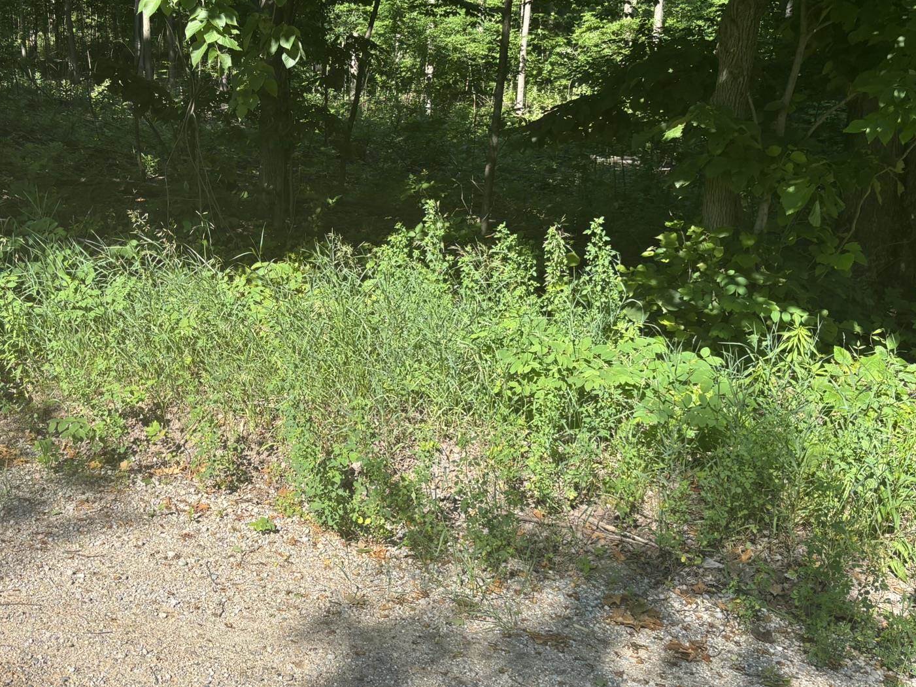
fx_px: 1006
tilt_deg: -11.5
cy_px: 329
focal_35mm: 38
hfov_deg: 47.5
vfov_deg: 37.7
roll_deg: -1.7
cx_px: 251
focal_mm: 5.96
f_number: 1.6
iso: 50
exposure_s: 1/1381
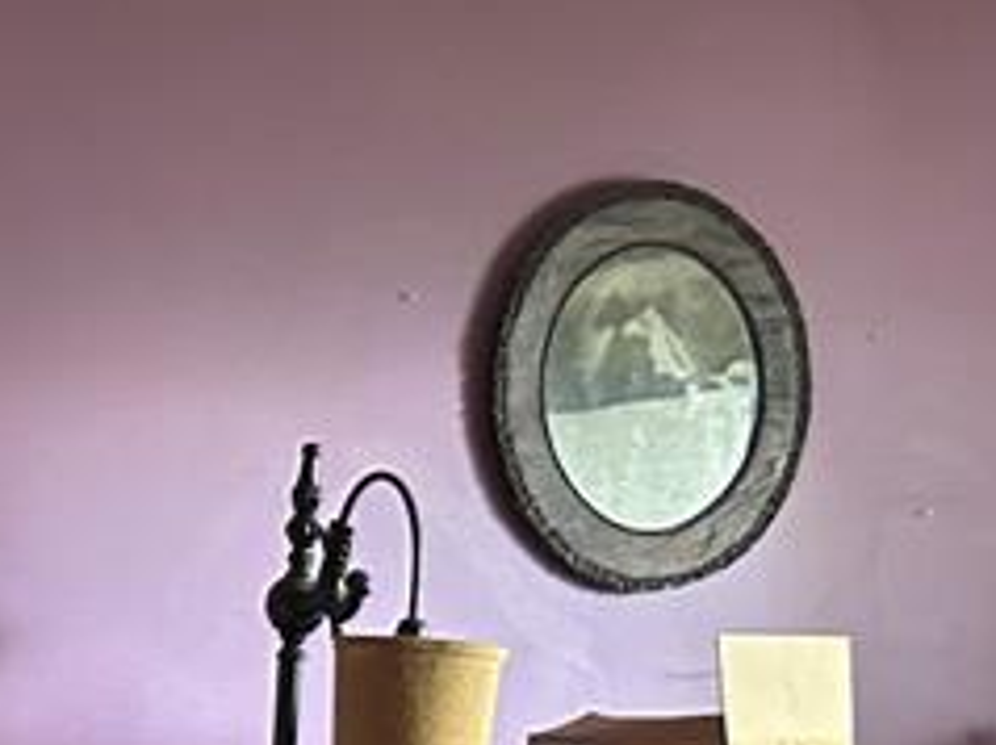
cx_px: 96
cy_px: 1251
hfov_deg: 17.3
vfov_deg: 12.3
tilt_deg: -7.6
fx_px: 3219
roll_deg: +0.2
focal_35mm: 112
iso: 500
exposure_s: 1/49
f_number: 1.5
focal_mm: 5.7
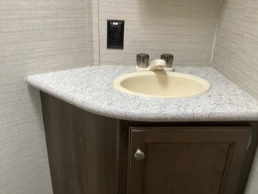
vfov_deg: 41.7
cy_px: 109
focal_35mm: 34
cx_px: 132
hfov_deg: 53.9
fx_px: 253
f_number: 1.8
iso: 125
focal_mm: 3
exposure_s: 1/60
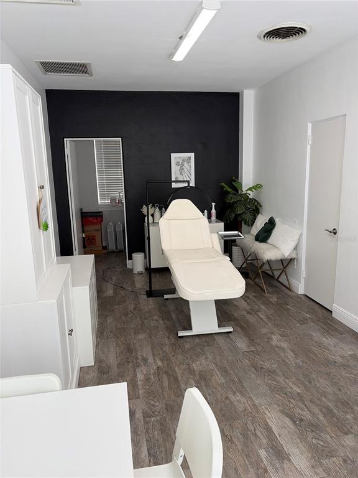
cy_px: 239
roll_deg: +0.9
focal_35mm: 26
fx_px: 359
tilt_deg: -11.3
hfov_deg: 53.1
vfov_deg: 67.3
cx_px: 179
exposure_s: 1/120
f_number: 1.6
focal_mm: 5.96
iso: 32
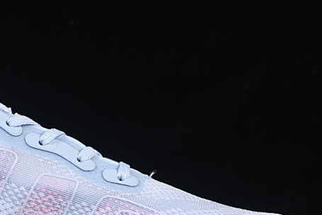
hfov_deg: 11.4
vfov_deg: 7.7
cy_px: 190
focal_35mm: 179
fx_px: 1601
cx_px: 25
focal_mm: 50
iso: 160
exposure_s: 1/80
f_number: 8
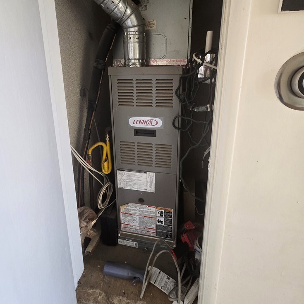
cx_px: 148
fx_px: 159
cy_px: 122
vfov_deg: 86.3
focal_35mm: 16
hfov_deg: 87.4
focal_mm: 2.2
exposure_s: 1/60
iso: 320
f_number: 2.2
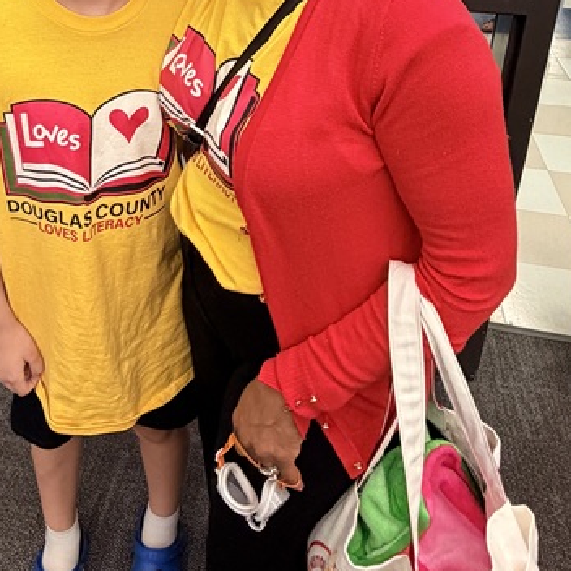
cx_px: 172
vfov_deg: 42.3
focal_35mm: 36
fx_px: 672
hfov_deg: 45.1
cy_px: 57
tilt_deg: -24.7
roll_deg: +1.9
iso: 320
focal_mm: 2.22
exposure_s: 1/60
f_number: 2.2
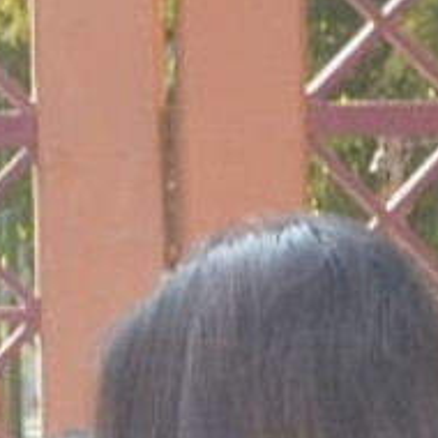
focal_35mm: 395
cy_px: 433
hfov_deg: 4.4
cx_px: -226
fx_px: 5655
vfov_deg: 4.4
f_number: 7.1
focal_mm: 26
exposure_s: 1/125
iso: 800
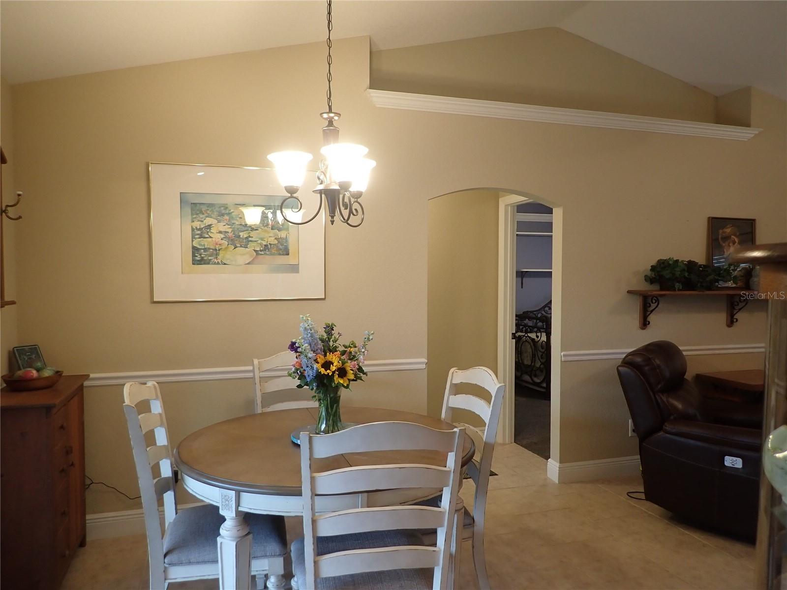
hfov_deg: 69.4
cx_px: 394
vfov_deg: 54.9
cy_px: 295
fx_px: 568
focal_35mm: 25
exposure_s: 1/40
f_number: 2
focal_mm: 4.5
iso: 200
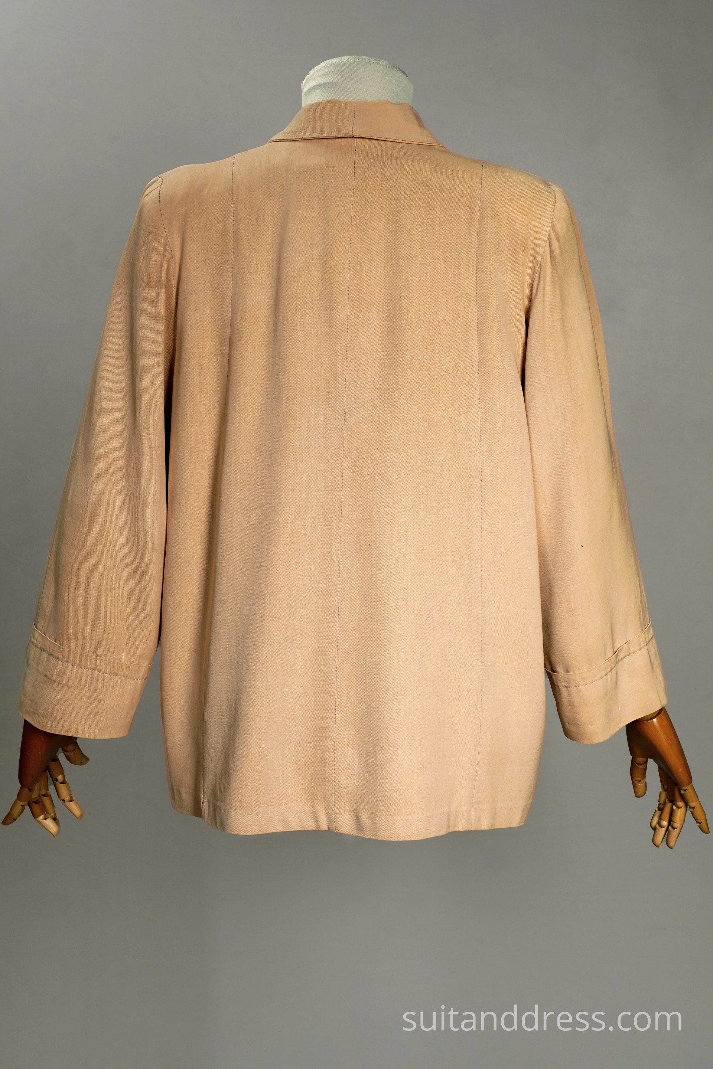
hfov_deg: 28.1
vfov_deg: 41.1
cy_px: 534
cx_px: 356
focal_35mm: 48
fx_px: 1426
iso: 320
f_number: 7.1
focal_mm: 32
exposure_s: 1/40
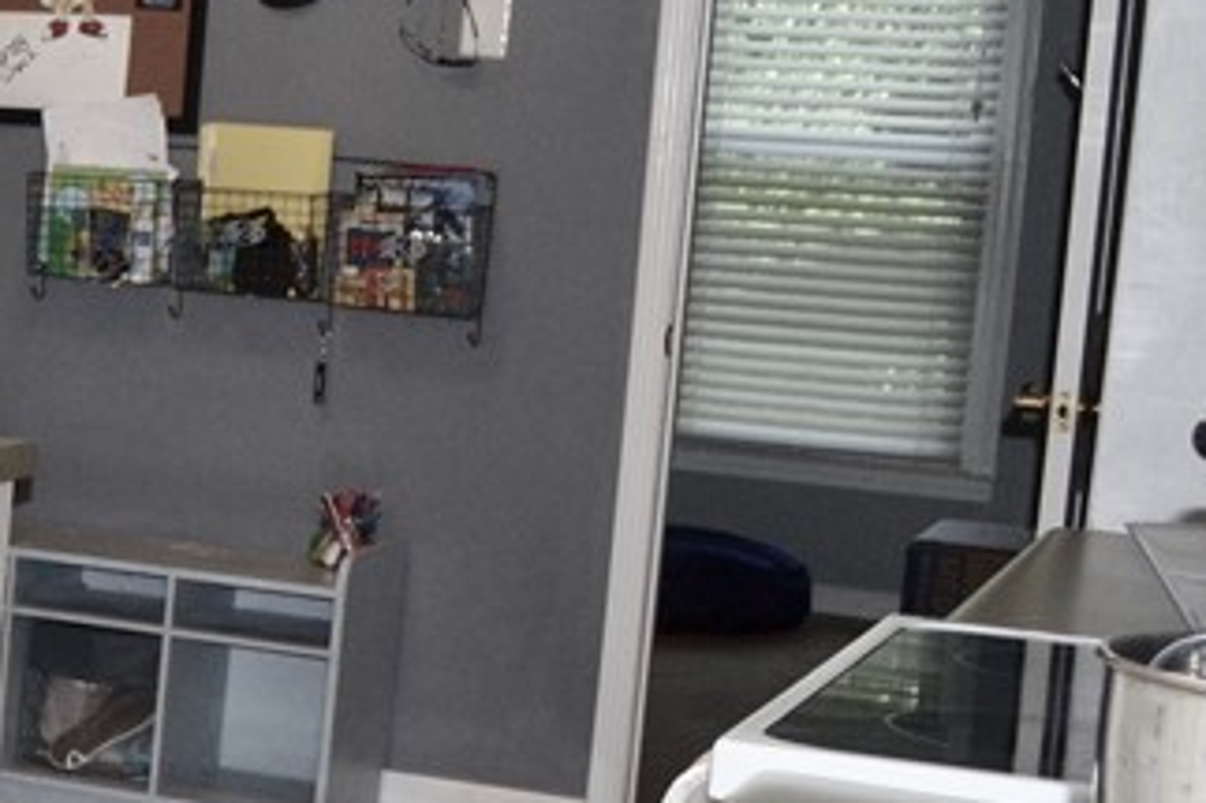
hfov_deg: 17.4
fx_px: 3382
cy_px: 493
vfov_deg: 13.5
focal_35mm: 101
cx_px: -788
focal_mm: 20
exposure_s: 1/60
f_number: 8
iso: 360
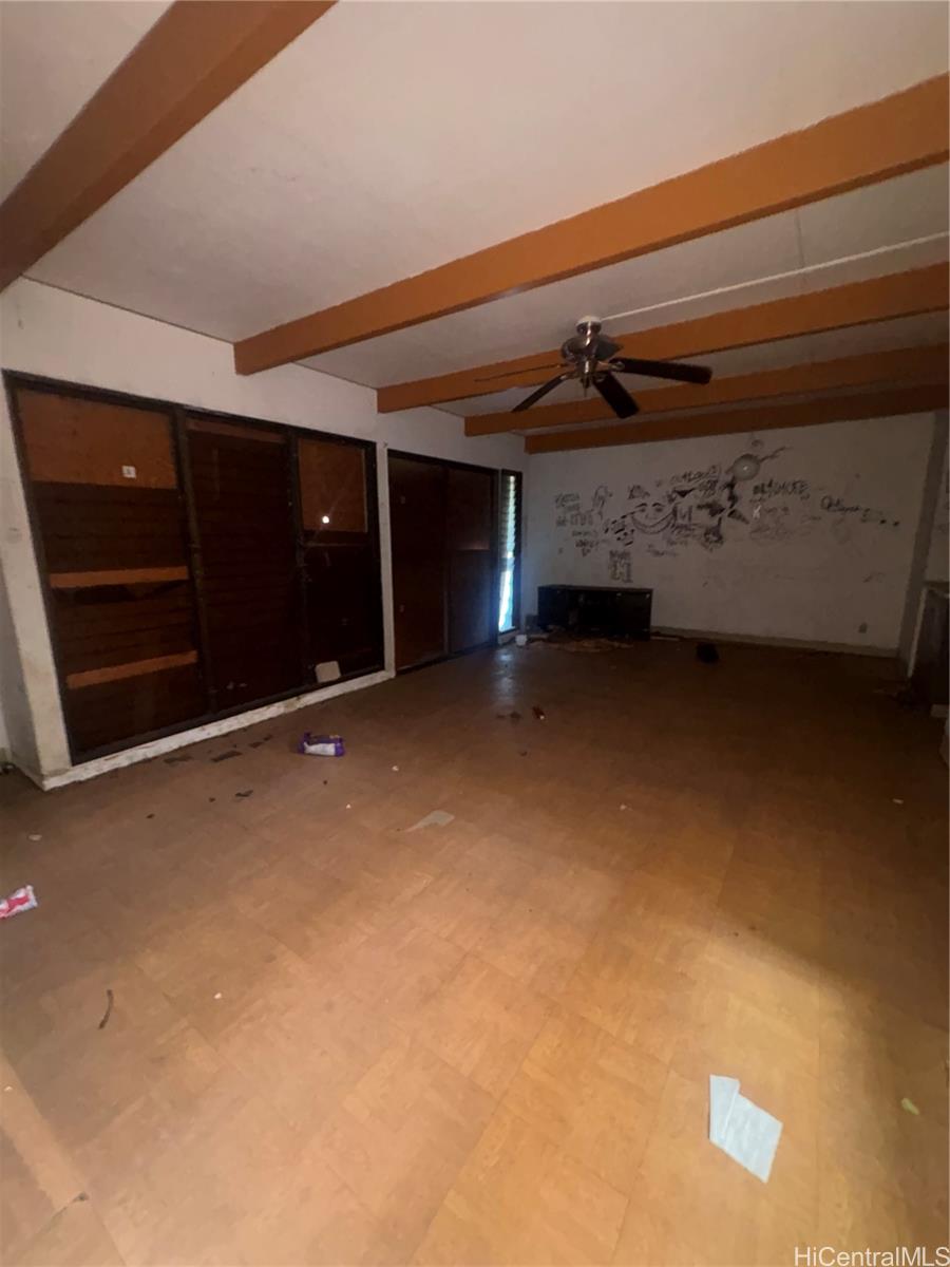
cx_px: 475
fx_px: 512
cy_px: 634
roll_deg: -0.1
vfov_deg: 102.1
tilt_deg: -10.5
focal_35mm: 14
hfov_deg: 85.7
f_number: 2.2
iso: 400
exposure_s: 1/22
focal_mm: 2.22
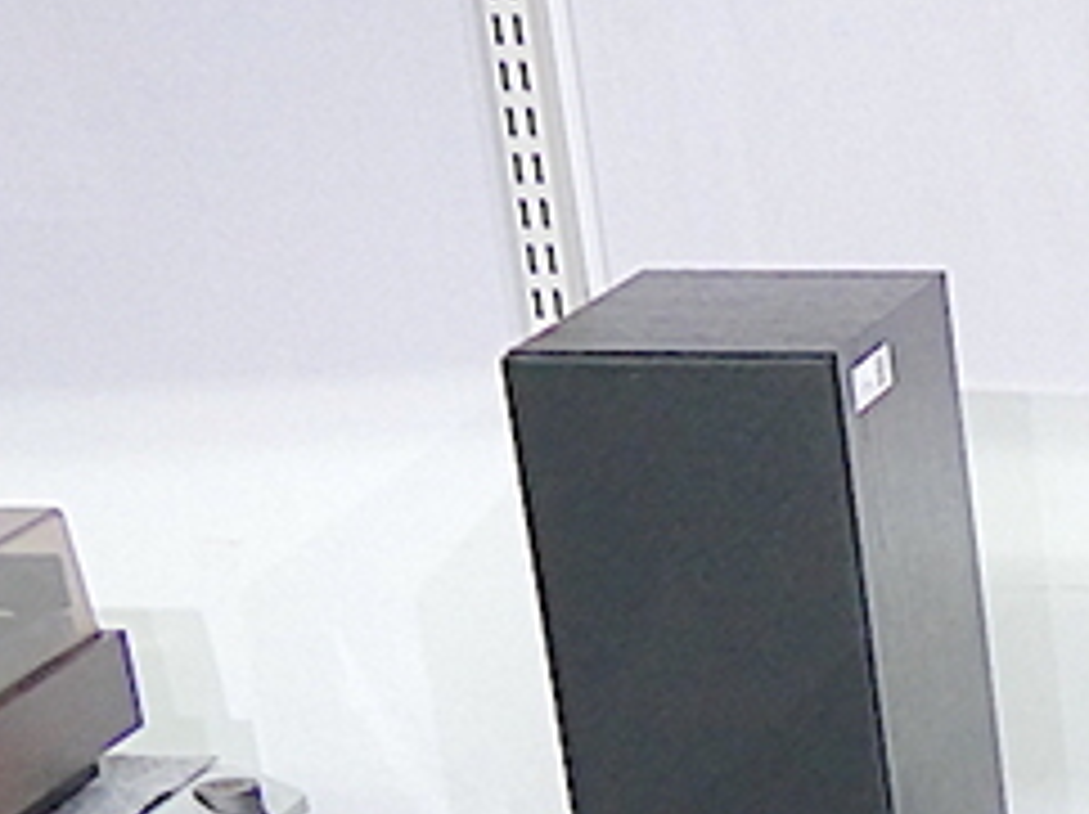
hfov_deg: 12.8
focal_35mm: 139
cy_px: 1430
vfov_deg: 10.1
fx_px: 4369
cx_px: 2038
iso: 200
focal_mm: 6.3
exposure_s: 1/8
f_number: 3.7
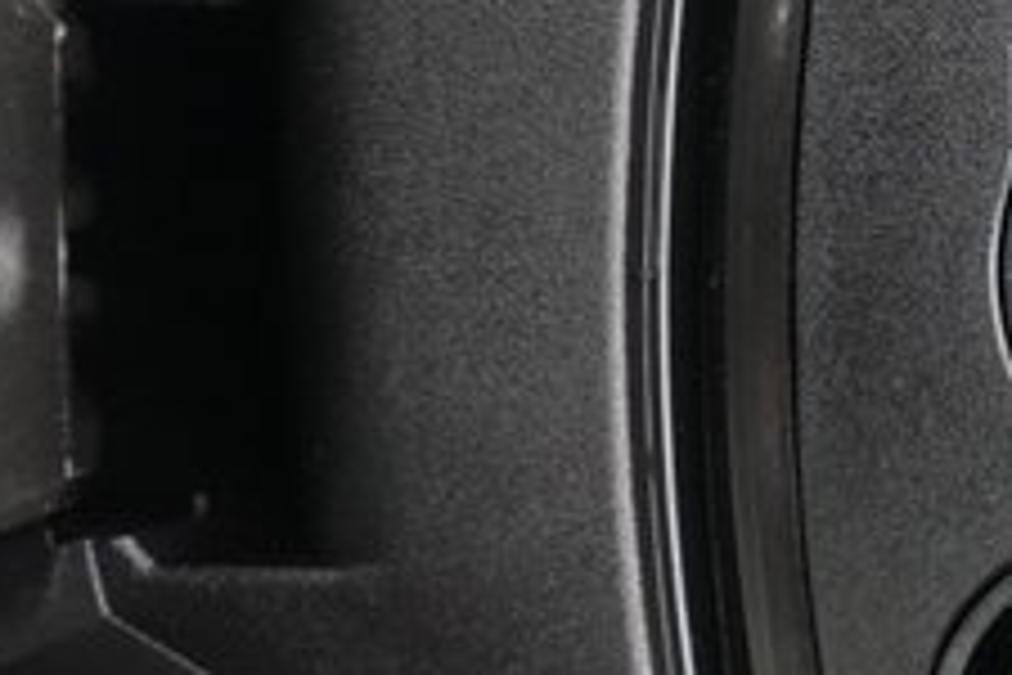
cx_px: 1268
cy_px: 310
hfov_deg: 24.3
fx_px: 2080
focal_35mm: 74
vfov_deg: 18.4
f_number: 2.8
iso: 12800
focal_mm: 26
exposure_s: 1/60
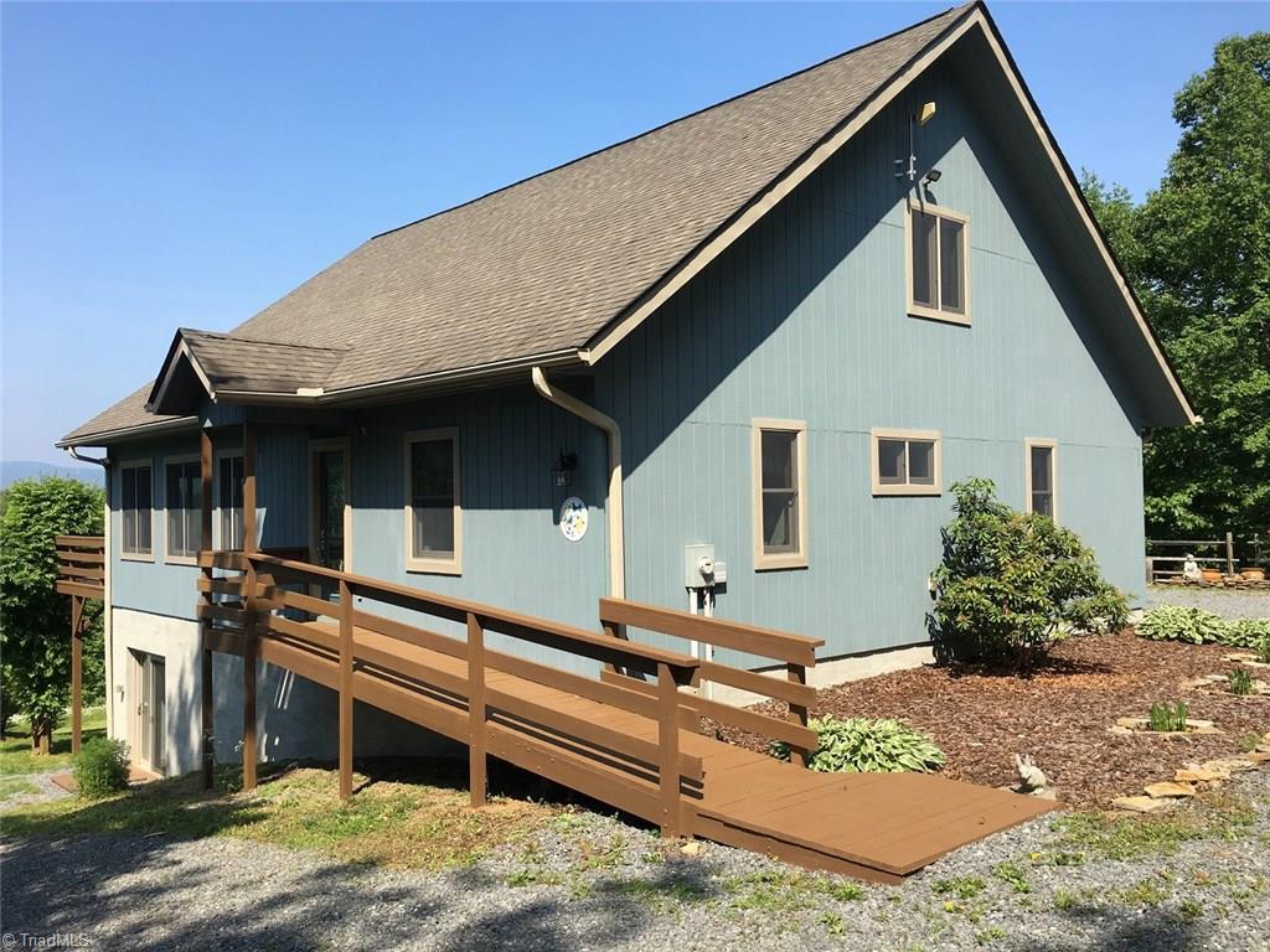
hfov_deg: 61.7
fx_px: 1064
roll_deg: -0.2
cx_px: 635
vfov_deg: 48.2
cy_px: 476
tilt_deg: +2.5
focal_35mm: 29
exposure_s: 1/950
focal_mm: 4.15
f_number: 2.2
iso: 25
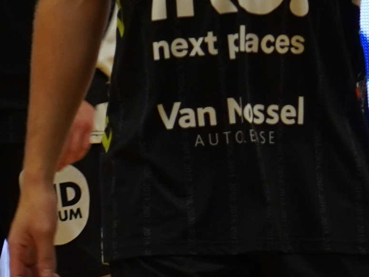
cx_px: 202
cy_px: -162
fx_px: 8368
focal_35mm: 785
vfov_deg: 1.9
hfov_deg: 2.5
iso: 800
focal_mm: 105
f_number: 4
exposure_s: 1/125
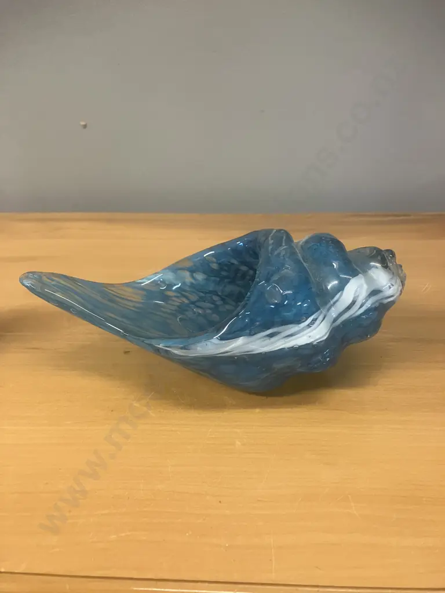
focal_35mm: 28
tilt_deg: -25.9
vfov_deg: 63.4
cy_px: 296
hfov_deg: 49.7
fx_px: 480
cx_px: 222
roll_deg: +1.5
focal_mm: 3.99
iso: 250
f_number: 1.8
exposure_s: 1/50
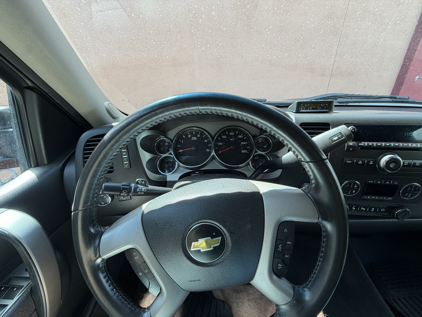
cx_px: 211
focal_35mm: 14
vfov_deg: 85.7
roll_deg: +0.6
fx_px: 171
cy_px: 158
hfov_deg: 102.1
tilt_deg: -22.3
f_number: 2.2
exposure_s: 1/121
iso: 50
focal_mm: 2.22
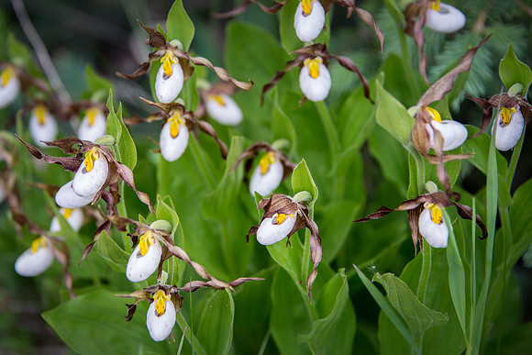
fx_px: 2358
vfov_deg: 8.6
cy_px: 150
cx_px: 237
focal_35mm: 160
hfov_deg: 12.9
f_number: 5.6
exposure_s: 1/80
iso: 200
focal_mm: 135
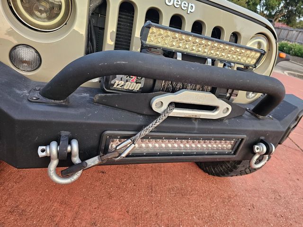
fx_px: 201
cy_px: 114
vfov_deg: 58.9
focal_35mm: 23
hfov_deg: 73.9
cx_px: 152
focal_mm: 6.3
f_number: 1.7
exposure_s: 1/120
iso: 160
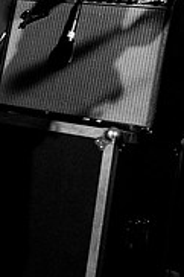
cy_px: 9
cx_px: 92
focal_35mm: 111
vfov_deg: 18.0
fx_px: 853
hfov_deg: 12.3
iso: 800
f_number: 1.4
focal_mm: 30
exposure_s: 1/80
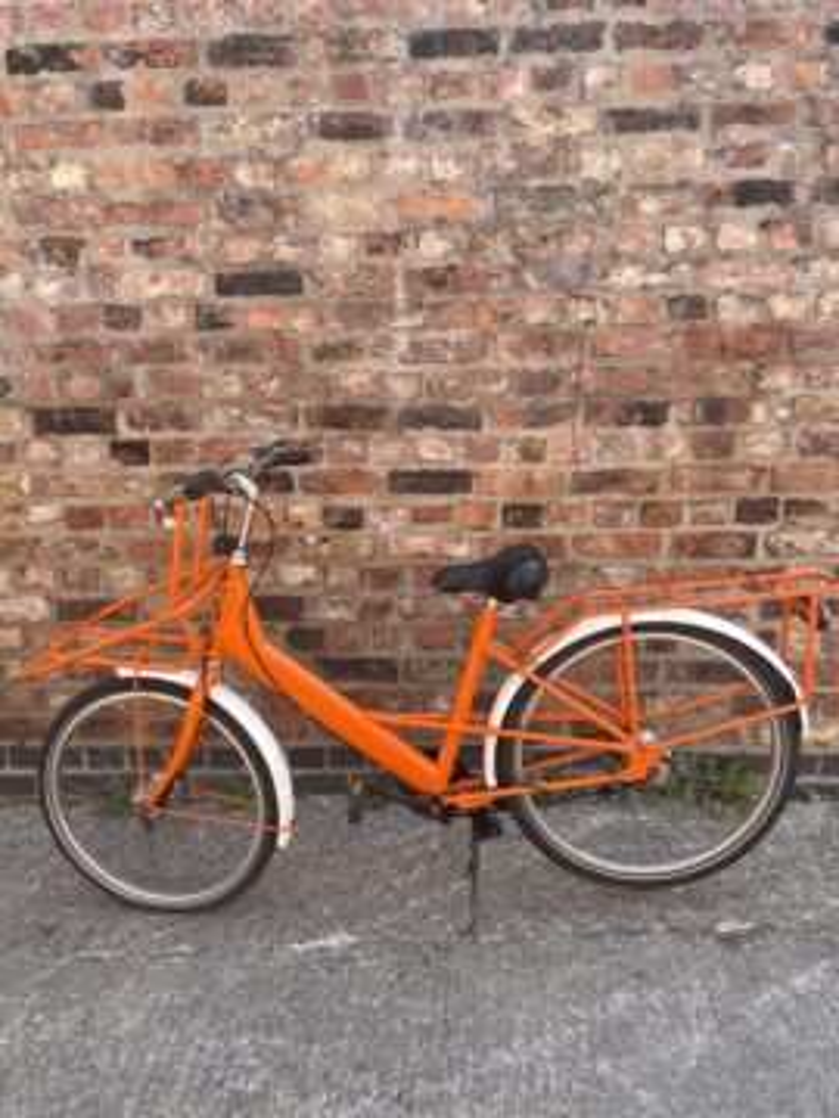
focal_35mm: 26
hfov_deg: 53.1
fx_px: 840
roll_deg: +0.7
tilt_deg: -13.5
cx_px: 420
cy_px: 559
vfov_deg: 67.3
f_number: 1.6
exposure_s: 1/255
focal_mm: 4.2
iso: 32
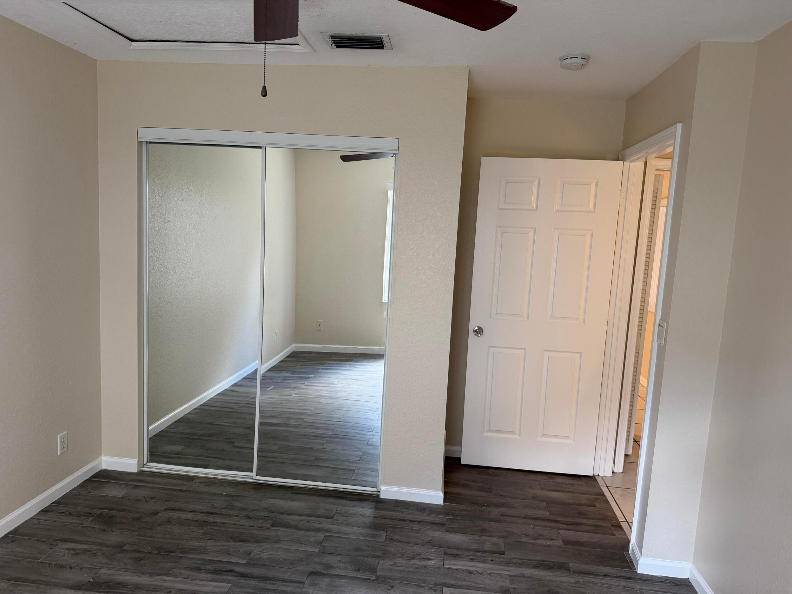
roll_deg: -2.5
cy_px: 297
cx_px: 396
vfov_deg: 56.8
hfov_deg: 71.6
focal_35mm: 24
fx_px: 549
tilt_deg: -6.4
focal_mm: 6.76
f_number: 1.78
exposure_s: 1/65
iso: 200
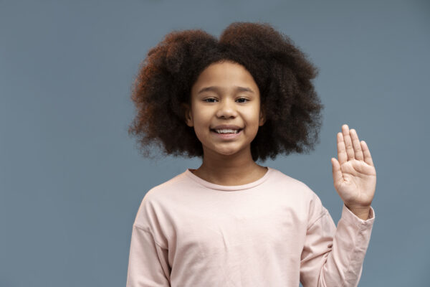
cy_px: 144
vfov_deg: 18.2
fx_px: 896
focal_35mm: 75
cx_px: 215
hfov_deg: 27.0
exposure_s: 1/160
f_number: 8
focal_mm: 75
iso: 100
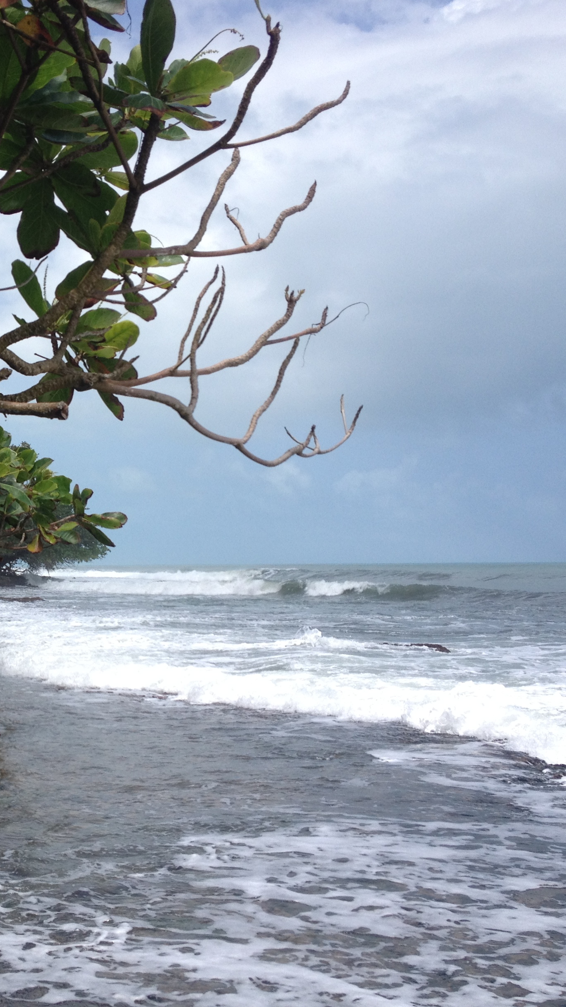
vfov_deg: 40.6
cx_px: -6
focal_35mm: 51
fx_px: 1360
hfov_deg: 22.6
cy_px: 503
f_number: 2.4
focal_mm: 4.28
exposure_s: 1/1783
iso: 50
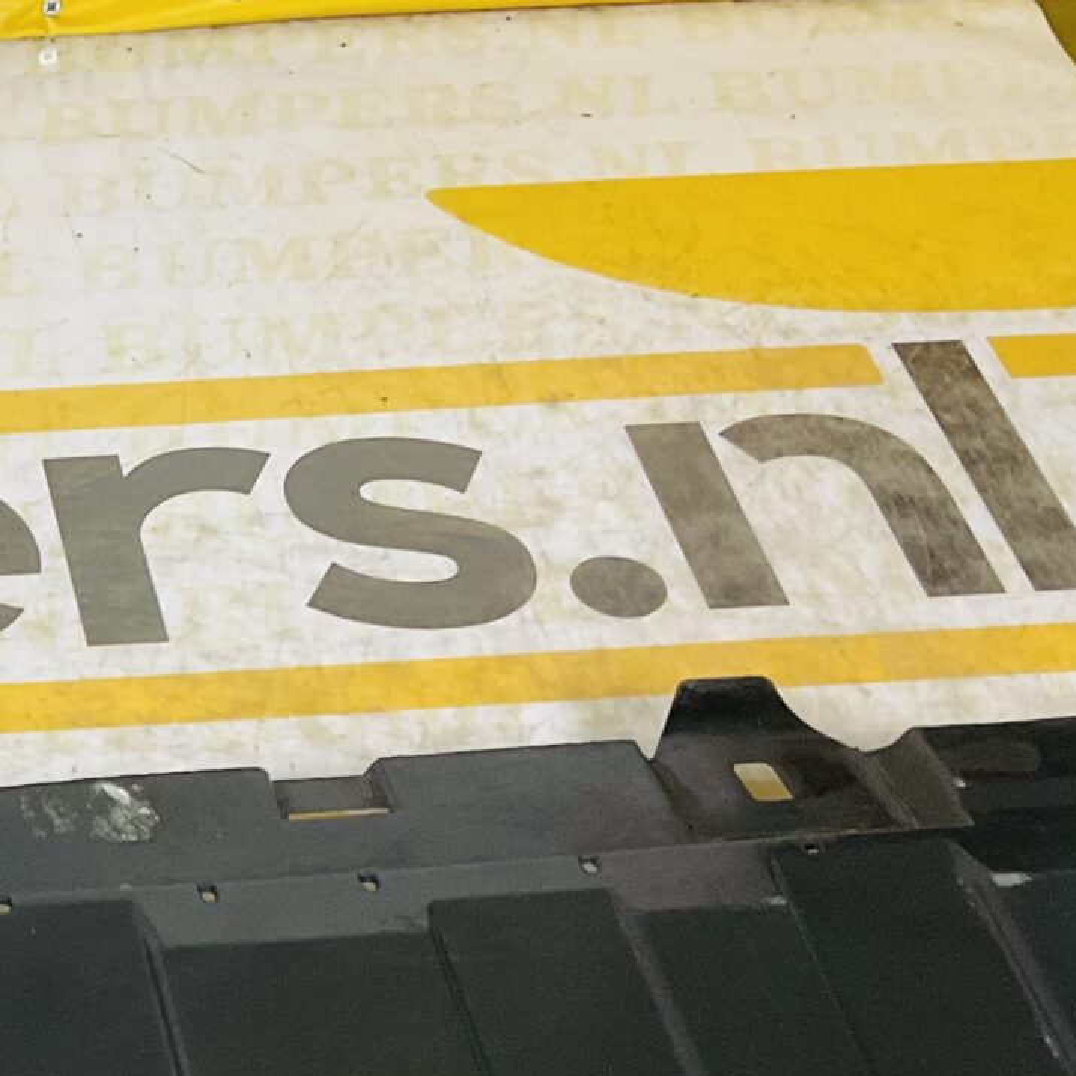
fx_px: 2849
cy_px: 1047
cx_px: -274
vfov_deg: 20.8
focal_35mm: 81
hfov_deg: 19.9
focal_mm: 3
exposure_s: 1/50
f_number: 1.8
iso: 80
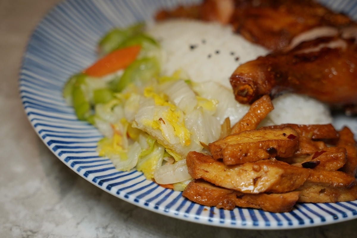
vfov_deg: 22.6
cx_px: 178
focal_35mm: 60
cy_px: 119
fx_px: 595
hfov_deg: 33.4
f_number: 4
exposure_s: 1/60
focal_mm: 60
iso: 100
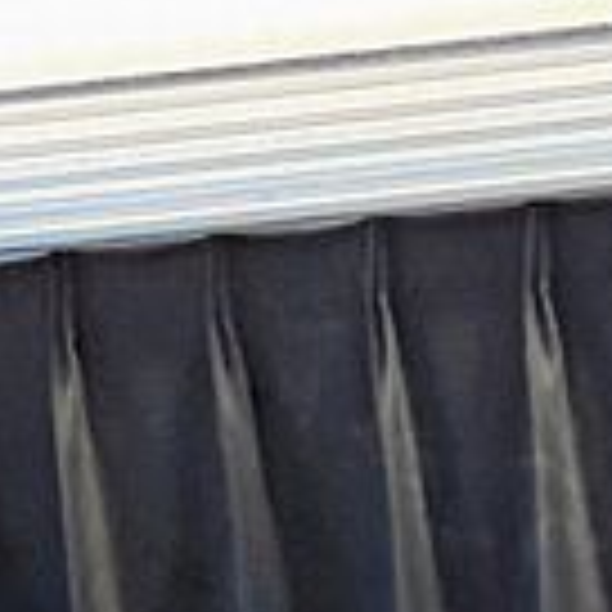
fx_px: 4481
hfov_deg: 7.4
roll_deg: +3.0
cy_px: 3204
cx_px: 1310
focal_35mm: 224
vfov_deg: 5.5
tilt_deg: -18.3
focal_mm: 6.76
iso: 400
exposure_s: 1/50
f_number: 1.78
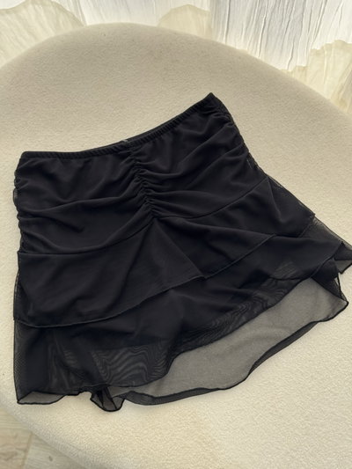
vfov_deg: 39.6
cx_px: 176
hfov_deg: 30.3
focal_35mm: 48
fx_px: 651
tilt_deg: -75.3
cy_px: 234
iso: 64
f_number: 1.78
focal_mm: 6.76
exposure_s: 1/124
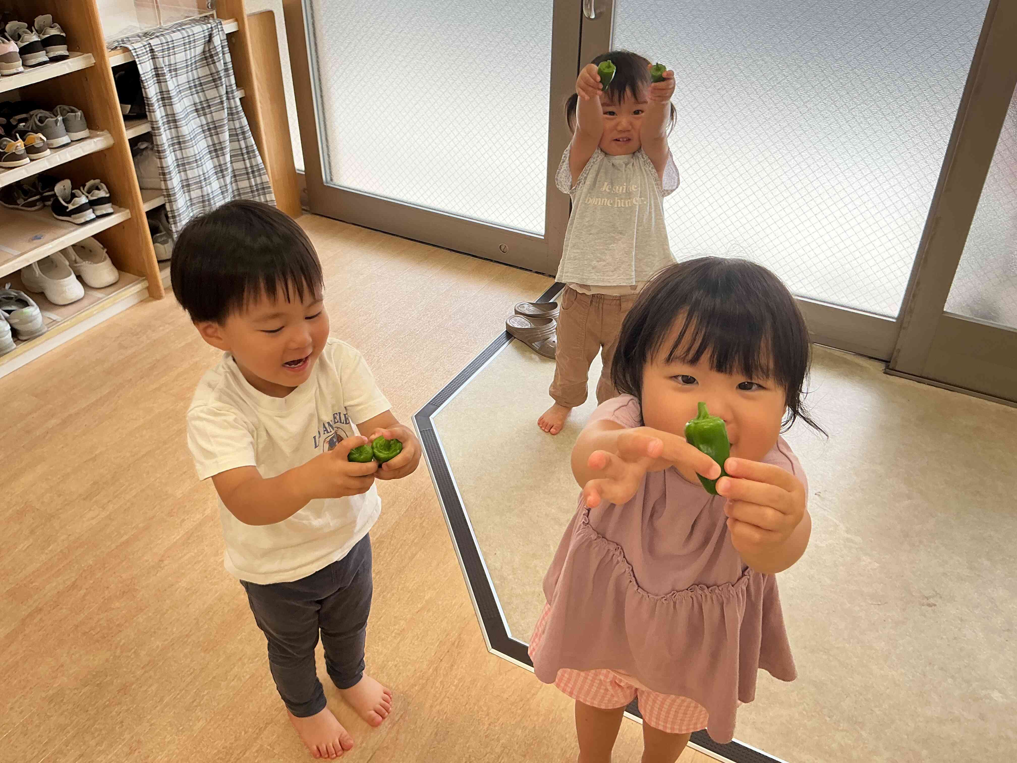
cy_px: 382
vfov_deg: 48.2
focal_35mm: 29
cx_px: 508
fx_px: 852
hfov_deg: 61.7
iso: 25
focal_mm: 3
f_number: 1.8
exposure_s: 1/170
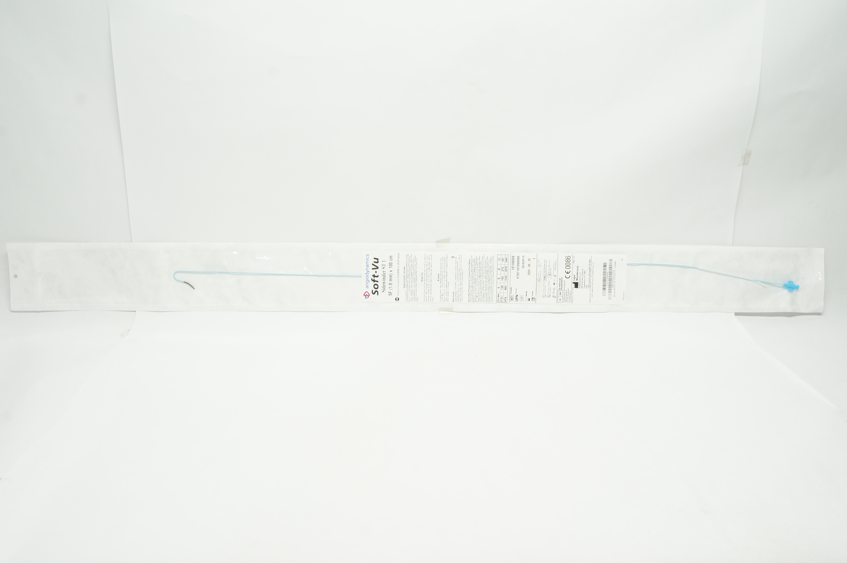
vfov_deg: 43.5
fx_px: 705
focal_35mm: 30
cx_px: 424
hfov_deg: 62.0
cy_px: 282
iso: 400
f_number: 11
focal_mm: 20
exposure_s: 1/15
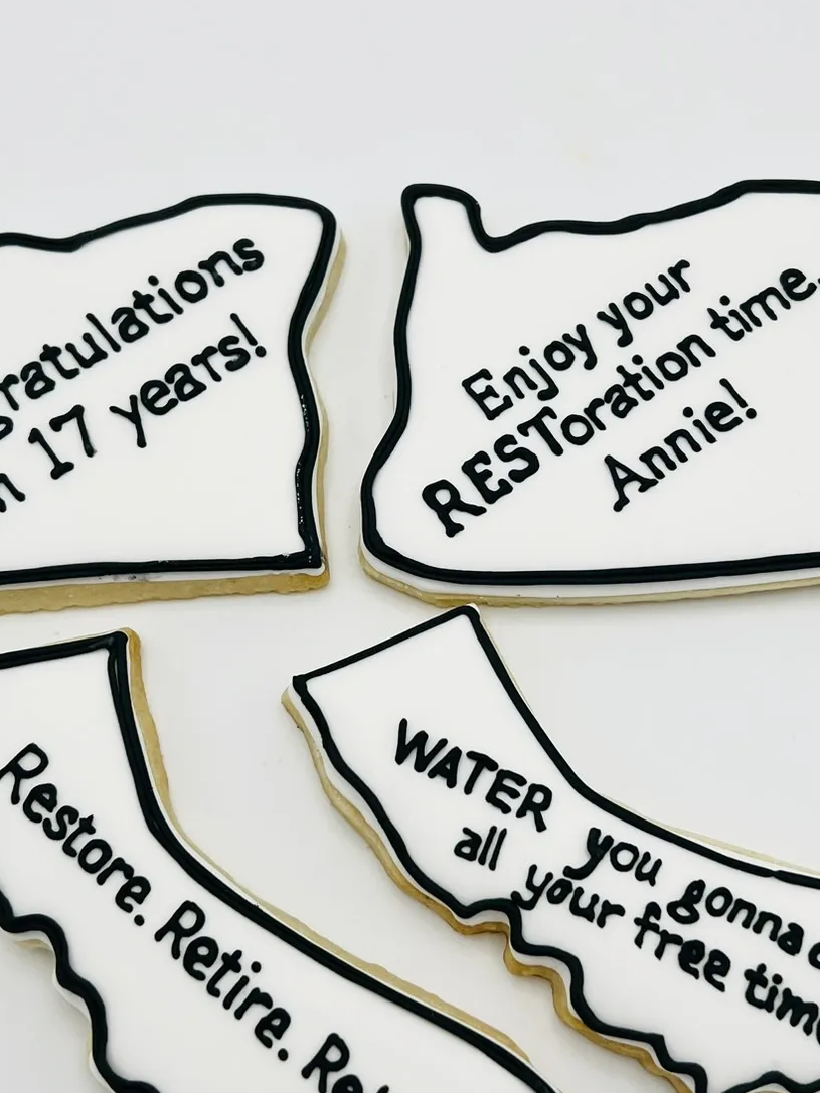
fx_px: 1548
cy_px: 557
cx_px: 409
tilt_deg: -70.3
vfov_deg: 38.9
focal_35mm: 49
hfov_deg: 29.7
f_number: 1.5
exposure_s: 1/3460
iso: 50
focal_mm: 5.7
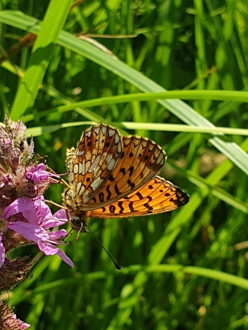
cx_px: 124
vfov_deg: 67.3
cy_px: 165
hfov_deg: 53.1
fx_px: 248
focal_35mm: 26
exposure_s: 1/1321
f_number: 2.4
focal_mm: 4.3
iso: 50
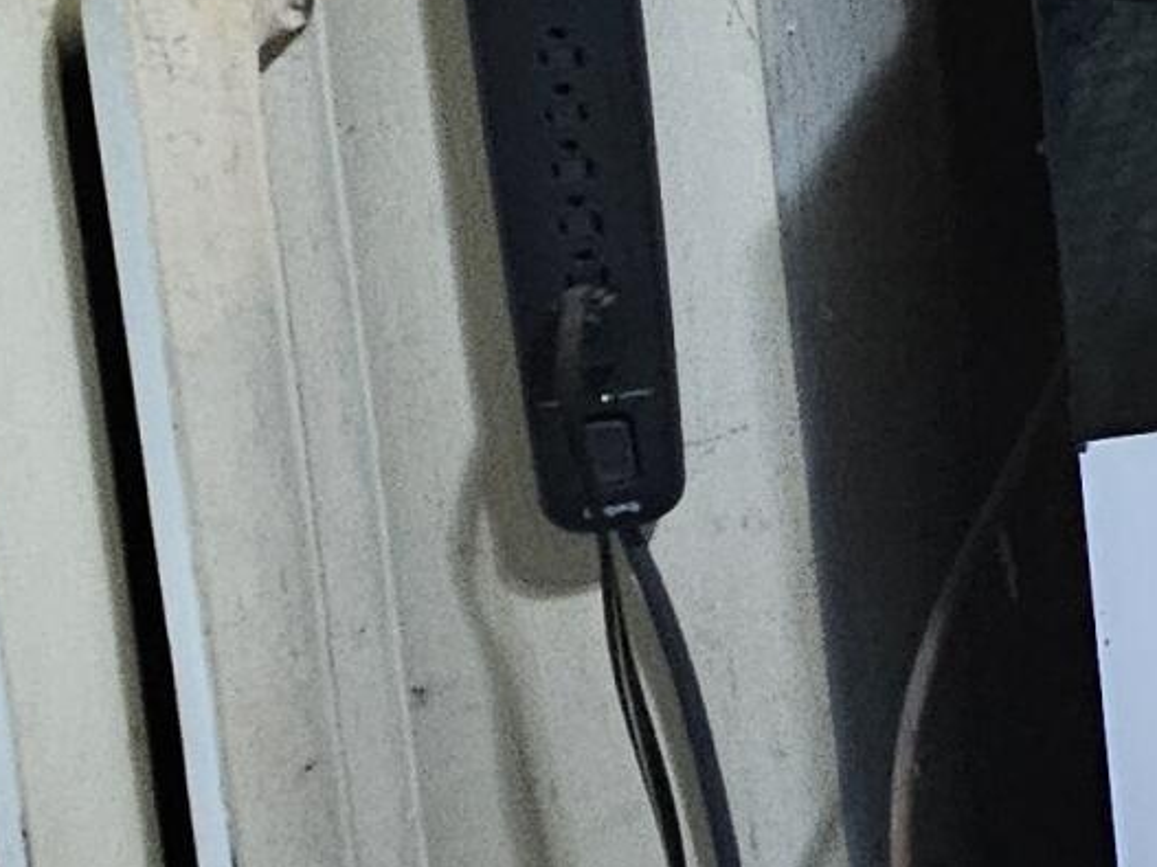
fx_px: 2473
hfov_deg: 14.9
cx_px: 2808
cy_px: -270
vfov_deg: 18.5
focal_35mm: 74
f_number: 2.2
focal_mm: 2.2
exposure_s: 1/30
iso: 500
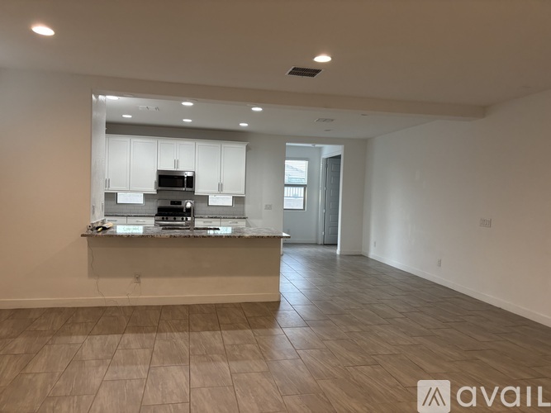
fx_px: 414
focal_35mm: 26
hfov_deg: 67.3
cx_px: 276
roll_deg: -2.1
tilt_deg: -2.3
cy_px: 206
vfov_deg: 53.0
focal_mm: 5.96
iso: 125
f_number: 1.6
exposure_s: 1/60
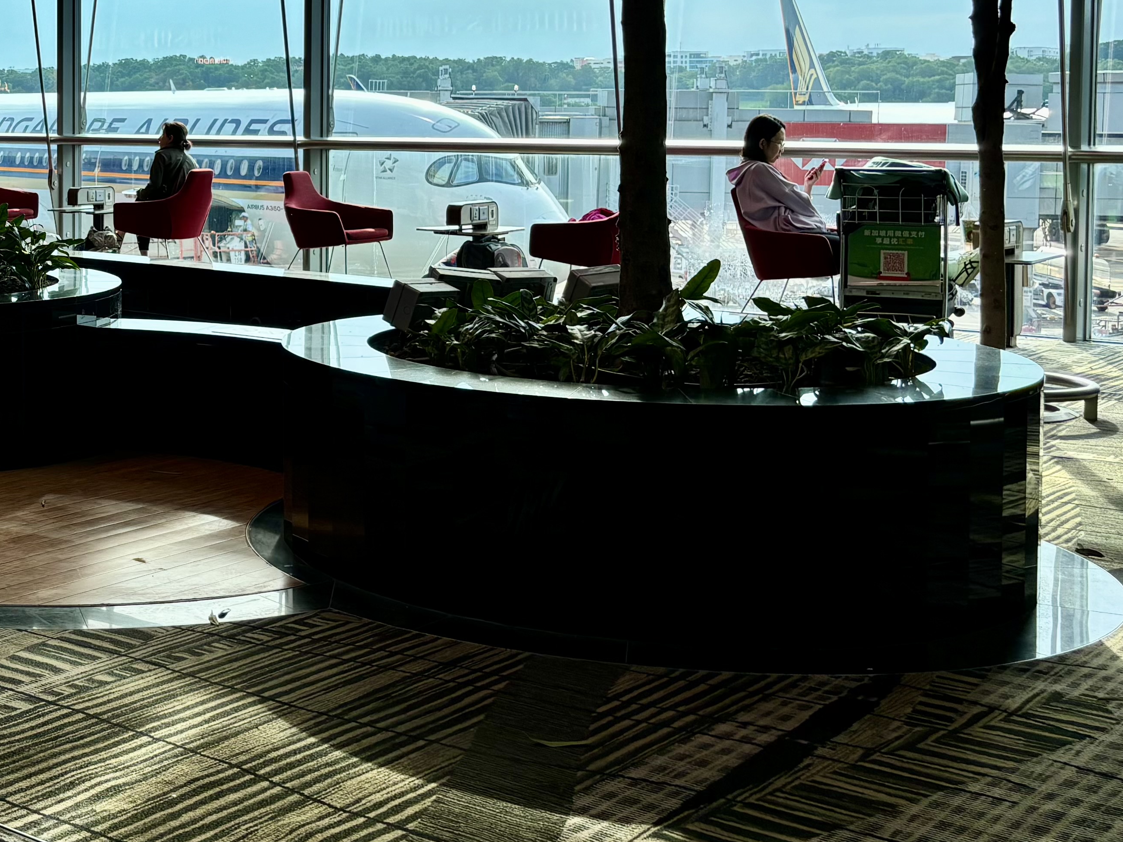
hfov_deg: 30.8
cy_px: 175
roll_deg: +0.2
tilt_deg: -2.6
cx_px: -54
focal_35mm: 57
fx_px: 1849
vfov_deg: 25.2
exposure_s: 1/165
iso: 40
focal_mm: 5.96
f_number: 1.6
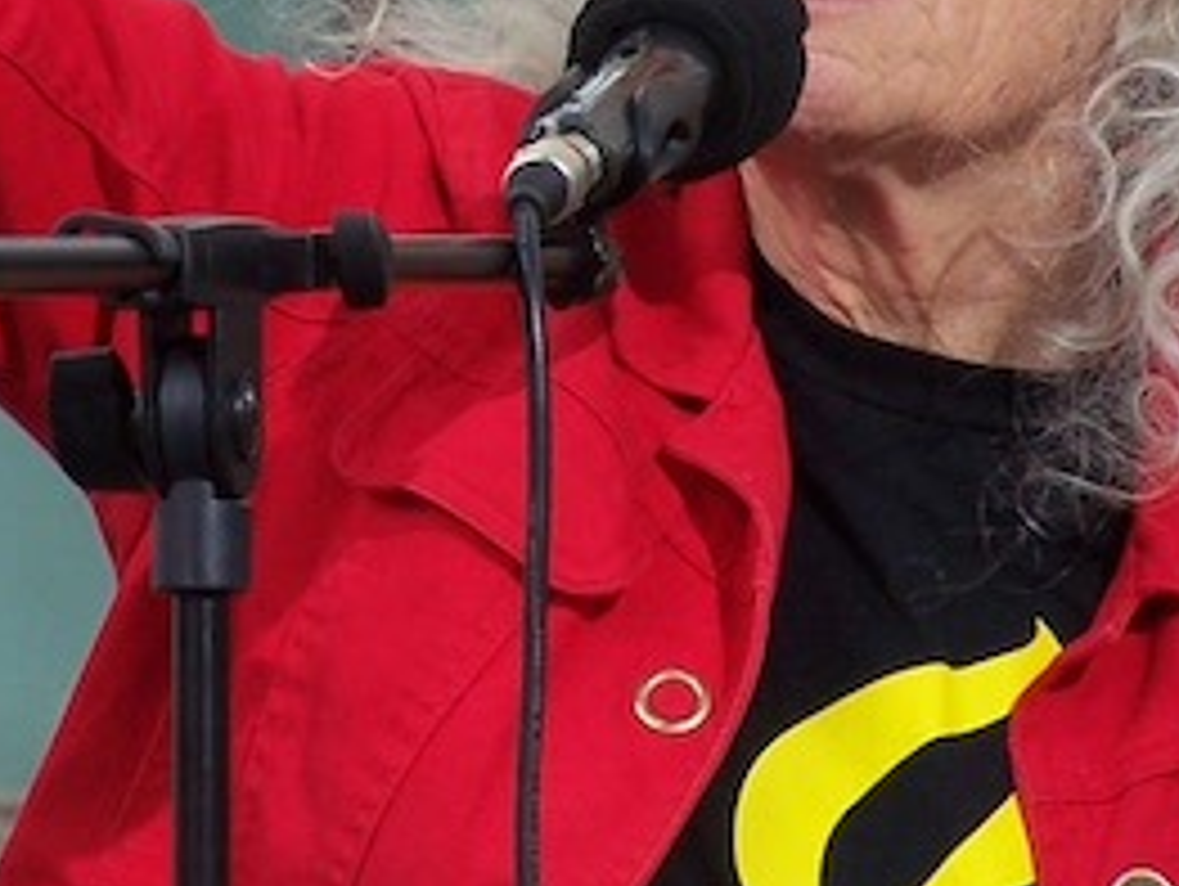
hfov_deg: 3.5
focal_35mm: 565
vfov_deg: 2.6
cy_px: -184
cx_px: 324
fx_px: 19261
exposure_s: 1/500
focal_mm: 36.2
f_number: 3.2
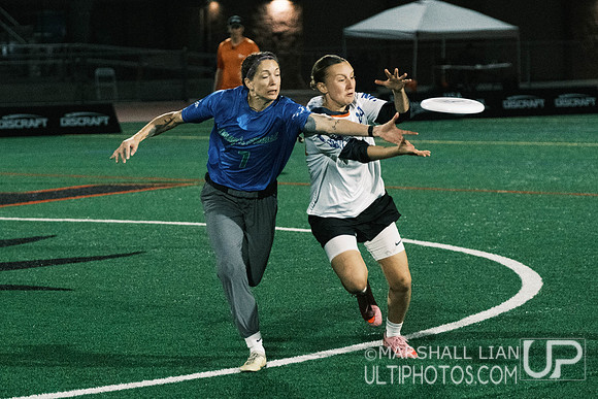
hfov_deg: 10.8
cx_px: 266
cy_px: 154
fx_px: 3159
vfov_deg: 7.2
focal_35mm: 190
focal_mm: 74.4
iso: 8000
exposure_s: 1/1000
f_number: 2.8
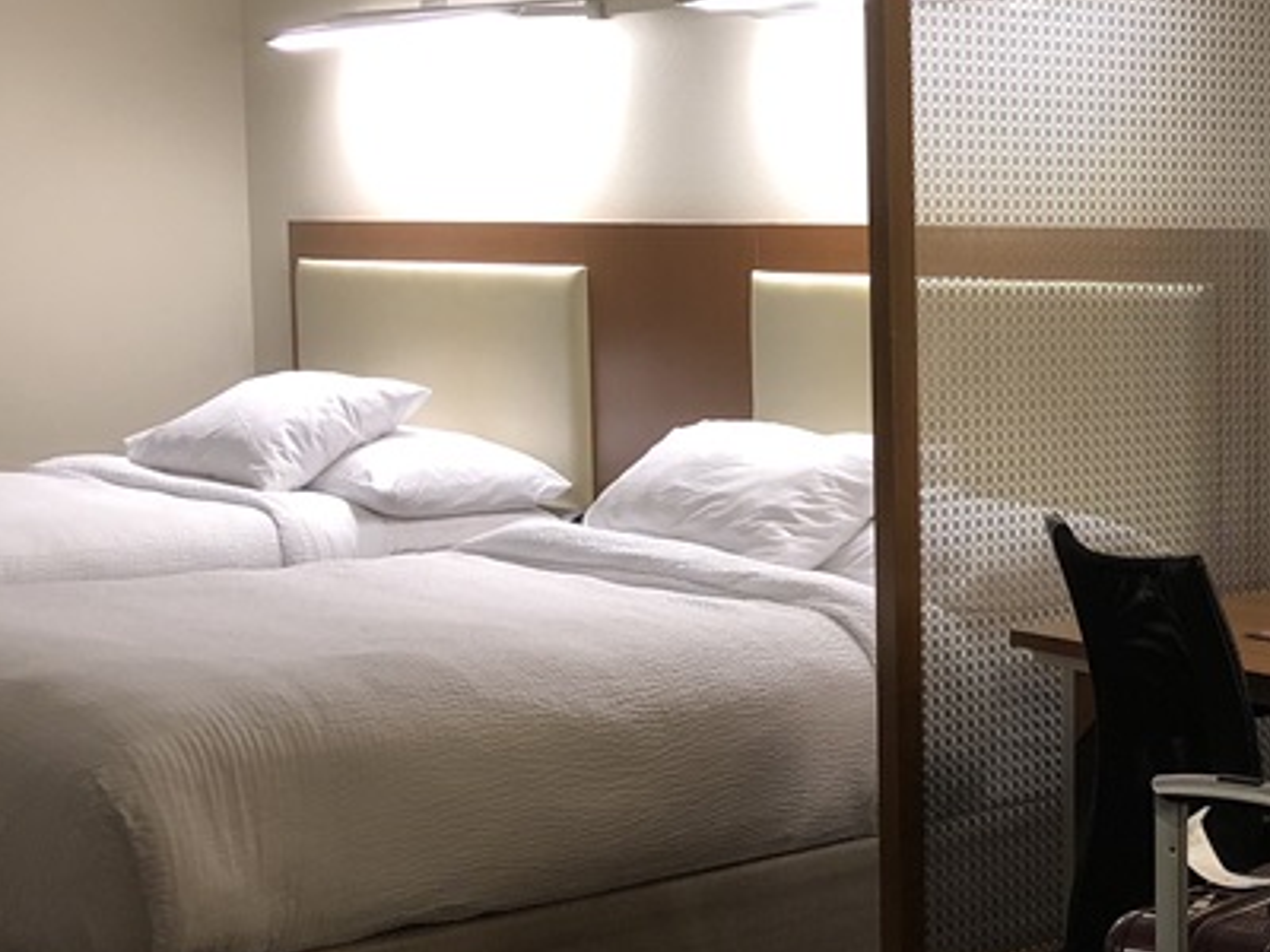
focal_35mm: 70
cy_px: 552
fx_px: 2568
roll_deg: -0.5
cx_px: 1359
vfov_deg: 21.0
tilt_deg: -8.3
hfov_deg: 25.9
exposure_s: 1/15
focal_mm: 3.99
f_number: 1.8
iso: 50
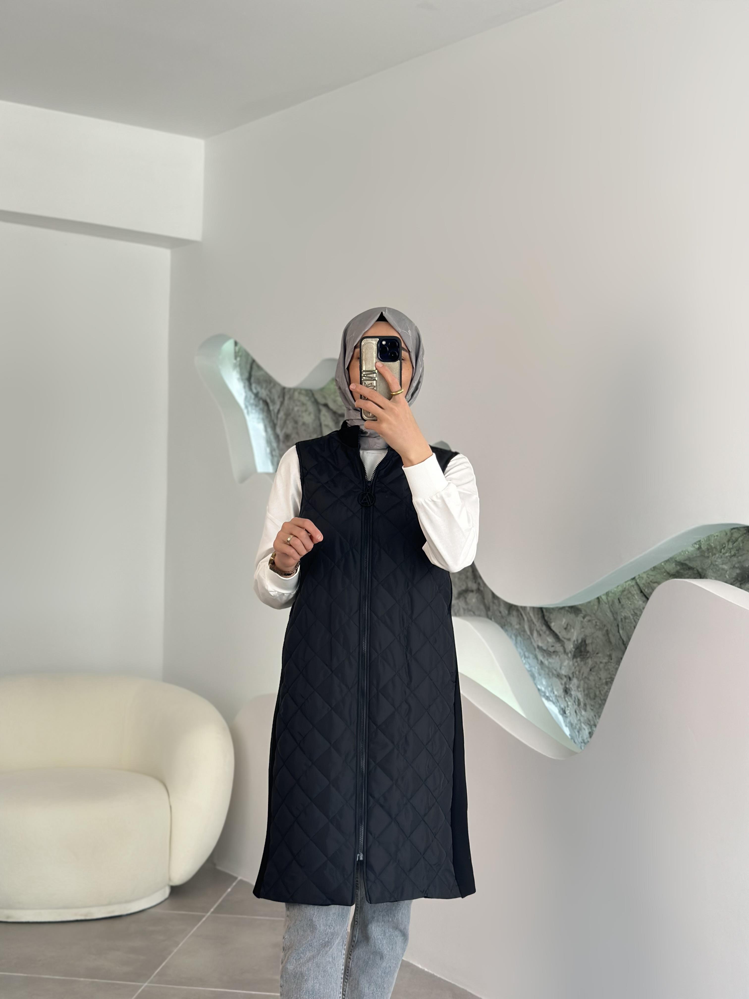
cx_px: 374
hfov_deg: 30.3
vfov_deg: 39.7
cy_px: 500
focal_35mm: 48
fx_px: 1385
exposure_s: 1/324
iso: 80
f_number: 1.78
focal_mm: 6.86
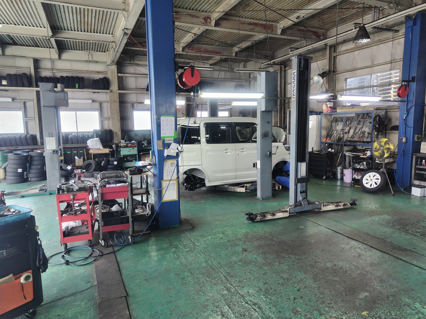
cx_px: 213
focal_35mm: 23
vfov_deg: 58.9
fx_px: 283
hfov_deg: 73.9
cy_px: 160
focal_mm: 5.5
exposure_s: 1/60
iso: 128
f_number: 1.9
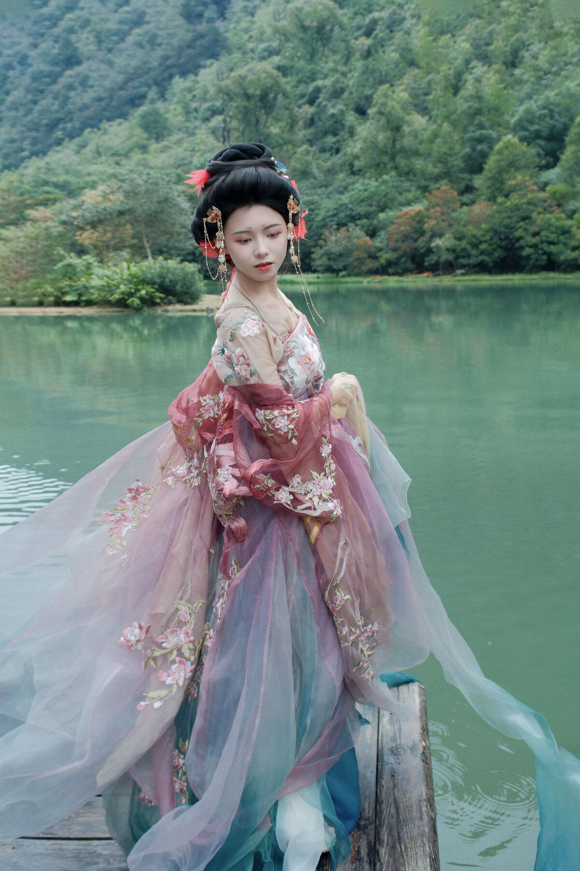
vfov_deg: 57.2
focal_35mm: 33
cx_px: 290
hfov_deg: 40.0
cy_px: 436
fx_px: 797
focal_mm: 21.7
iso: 250
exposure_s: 1/320
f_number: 4
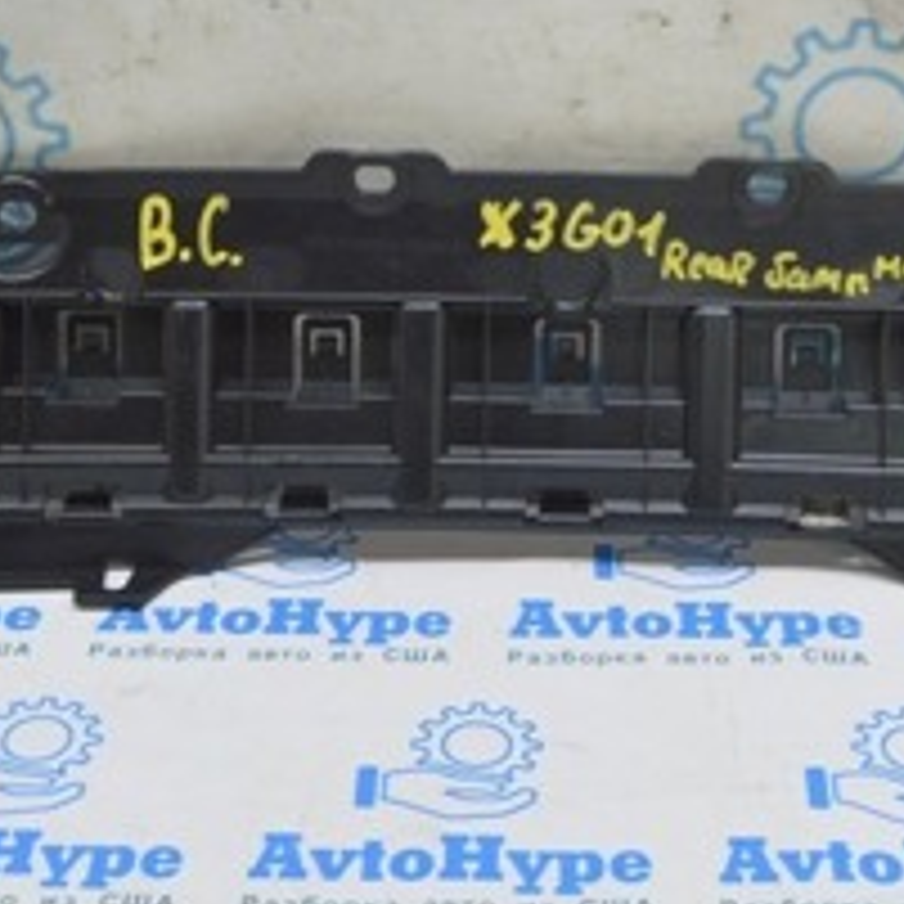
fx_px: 2393
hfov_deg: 21.4
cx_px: 517
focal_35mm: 81
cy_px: 259
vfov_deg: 21.3
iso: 400
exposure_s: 1/20
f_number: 5.6
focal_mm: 20
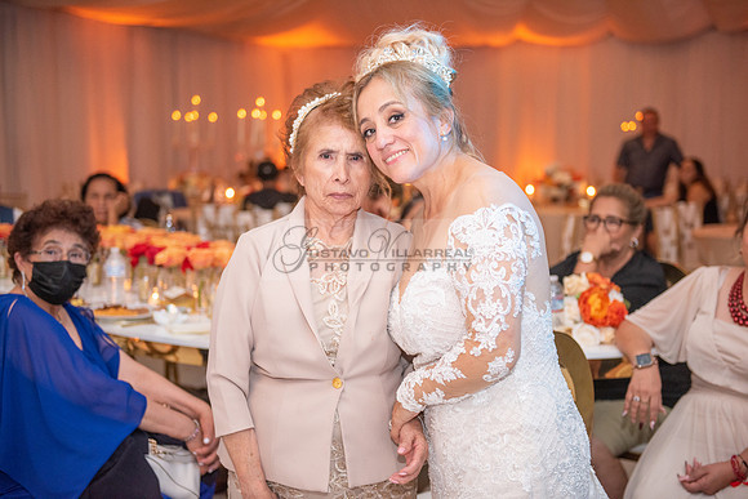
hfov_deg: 36.2
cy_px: 250
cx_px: 374
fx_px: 1143
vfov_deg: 24.6
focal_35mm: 55
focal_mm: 55
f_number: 2.8
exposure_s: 1/160
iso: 1000
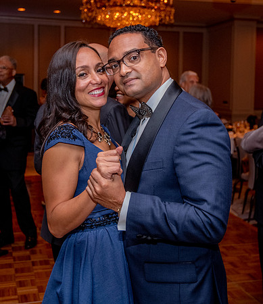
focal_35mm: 54
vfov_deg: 33.7
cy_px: 120
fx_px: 500
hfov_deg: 29.5
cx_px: 139
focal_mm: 32
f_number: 4
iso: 1000
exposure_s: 1/50
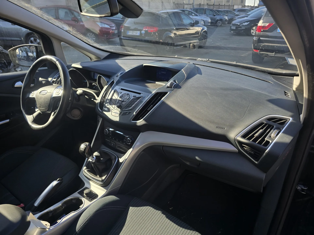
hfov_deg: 73.9
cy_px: 118
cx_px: 157
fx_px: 209
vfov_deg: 58.9
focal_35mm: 23
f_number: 1.7
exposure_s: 1/197
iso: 12
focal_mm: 6.3
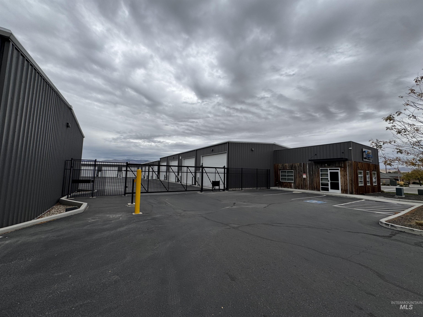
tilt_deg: +6.9
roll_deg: -0.4
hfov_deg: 102.1
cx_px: 212
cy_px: 158
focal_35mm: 14
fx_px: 171
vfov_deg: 85.7
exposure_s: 1/1198
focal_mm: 2.22
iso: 50
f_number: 2.2
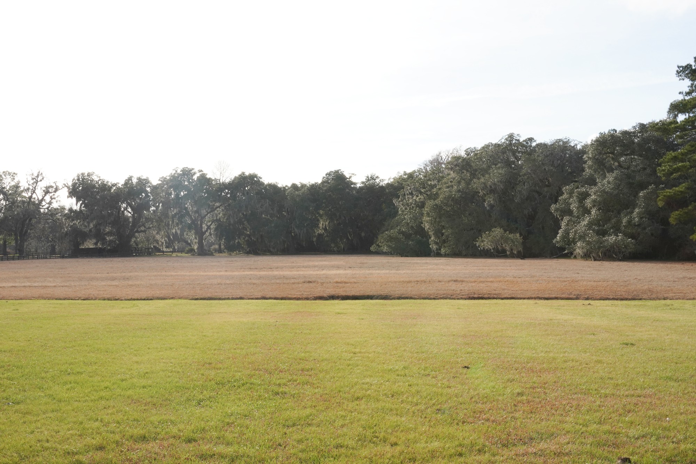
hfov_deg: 49.5
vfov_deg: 34.2
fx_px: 754
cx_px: 348
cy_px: 232
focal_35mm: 39
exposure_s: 1/100
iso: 640
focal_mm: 39
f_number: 29
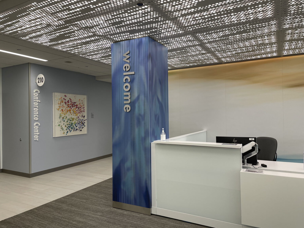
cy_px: 114
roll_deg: +1.0
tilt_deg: -0.1
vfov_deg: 53.1
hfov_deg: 67.3
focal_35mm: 26
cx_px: 152
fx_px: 228
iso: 40
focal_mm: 4.2
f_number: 1.6
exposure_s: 1/120
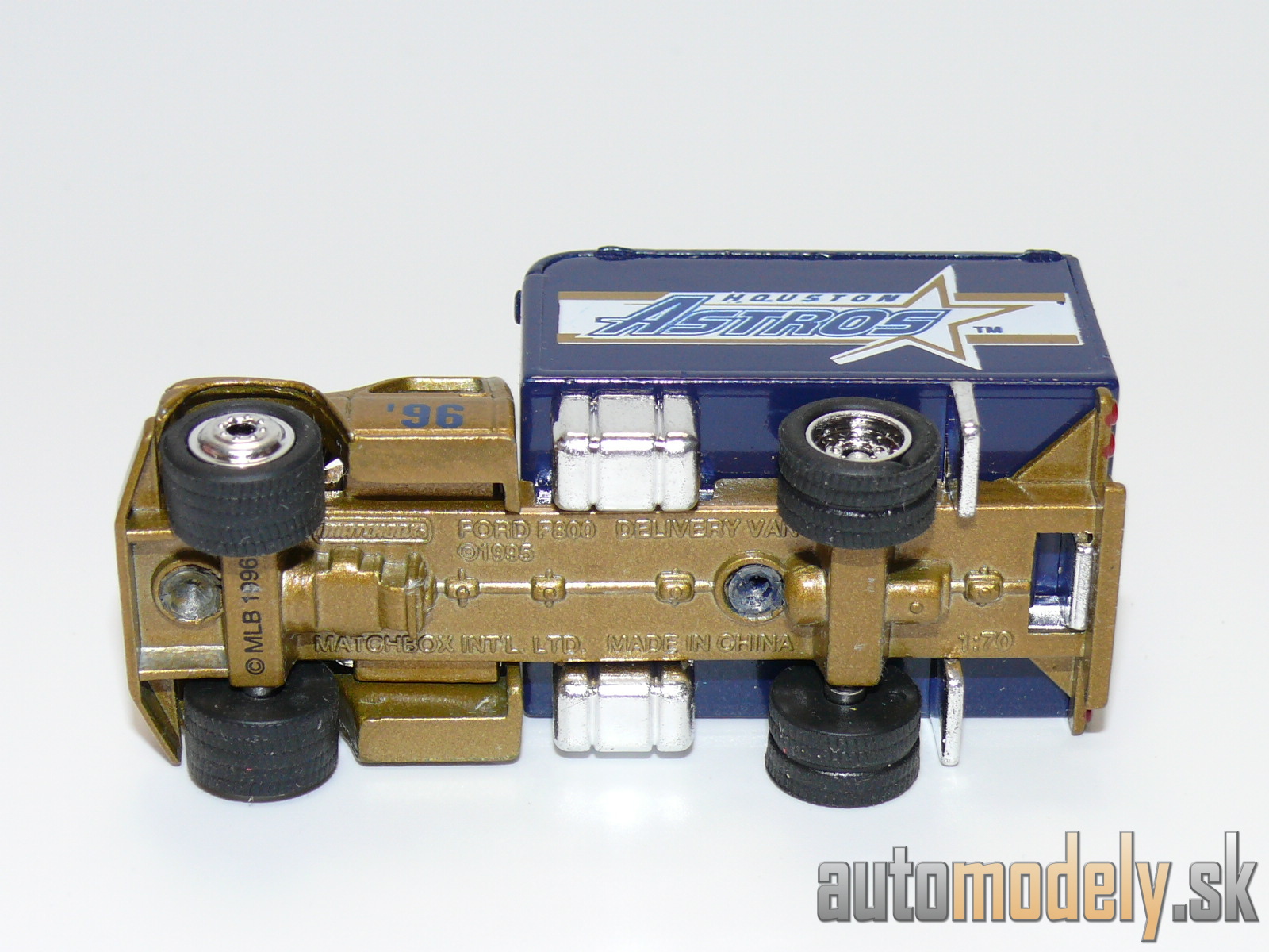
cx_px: 634
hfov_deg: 22.0
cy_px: 476
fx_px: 3263
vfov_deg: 16.6
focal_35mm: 89
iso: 100
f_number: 4
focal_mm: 12.4
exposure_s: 1/30
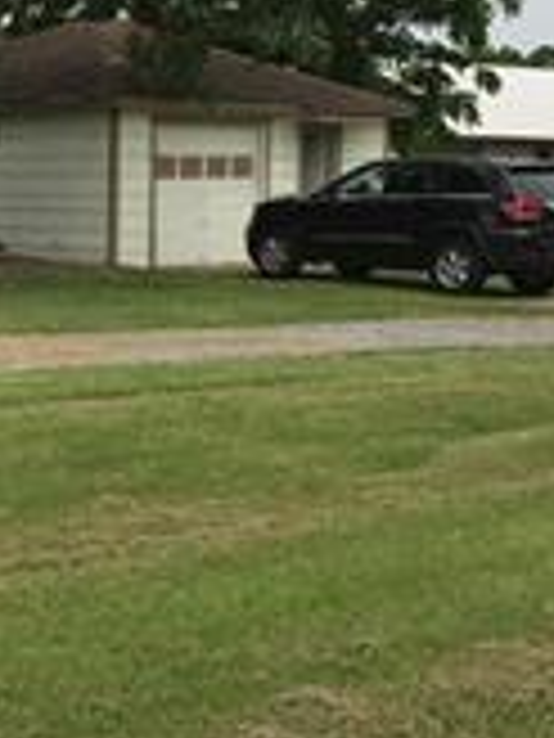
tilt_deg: -8.7
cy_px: 396
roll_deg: +0.8
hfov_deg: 16.8
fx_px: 1814
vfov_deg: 23.0
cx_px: -68
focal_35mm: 85
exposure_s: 1/2083
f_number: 2.2
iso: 32
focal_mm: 4.15
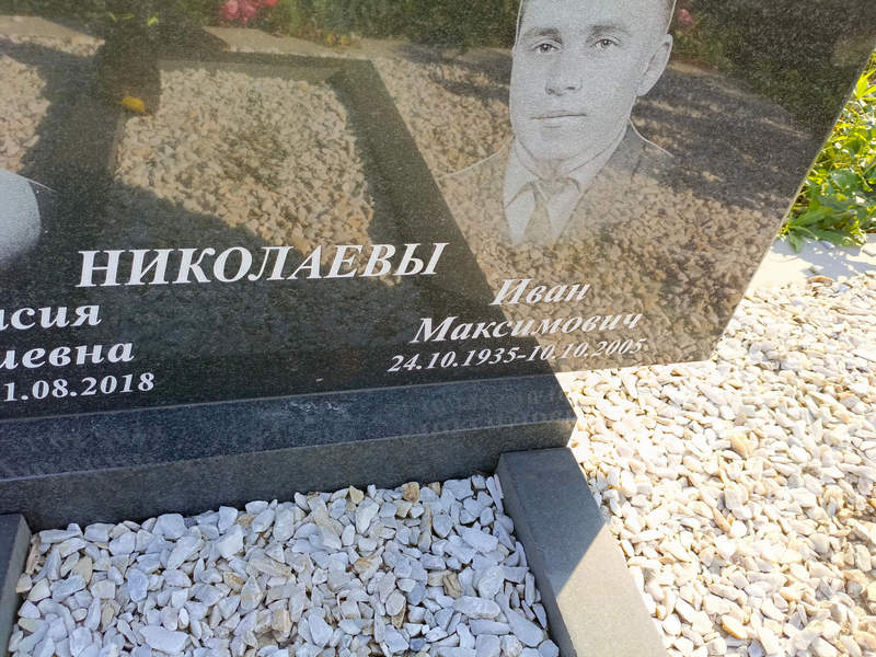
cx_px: 438
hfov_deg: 69.4
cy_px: 328
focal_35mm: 25
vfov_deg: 54.9
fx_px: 633
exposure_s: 1/213
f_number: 1.69
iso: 111
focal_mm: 4.76
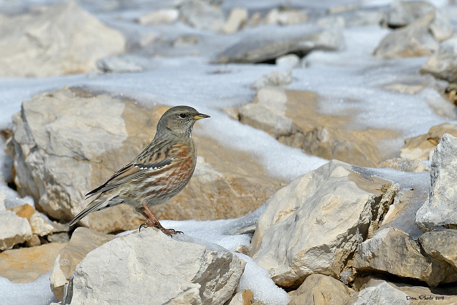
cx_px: 228
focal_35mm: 1000
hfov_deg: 2.1
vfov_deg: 1.4
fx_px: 12695
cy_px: 152
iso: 100
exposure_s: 1/500
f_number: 8
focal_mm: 500
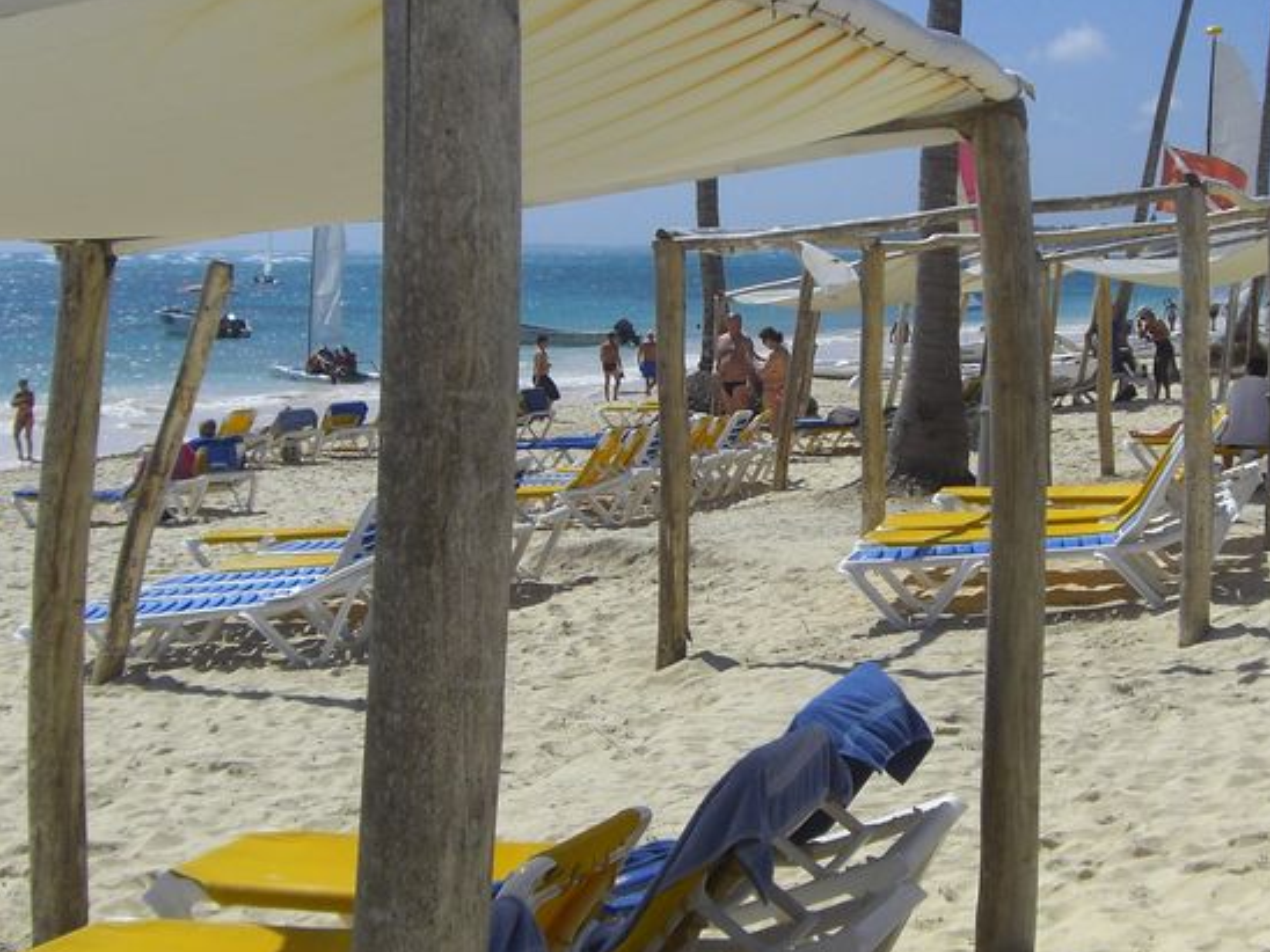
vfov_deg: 20.7
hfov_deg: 27.2
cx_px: 851
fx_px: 2605
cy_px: 380
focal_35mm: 71
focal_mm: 6.2
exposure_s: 1/320
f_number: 8
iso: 64
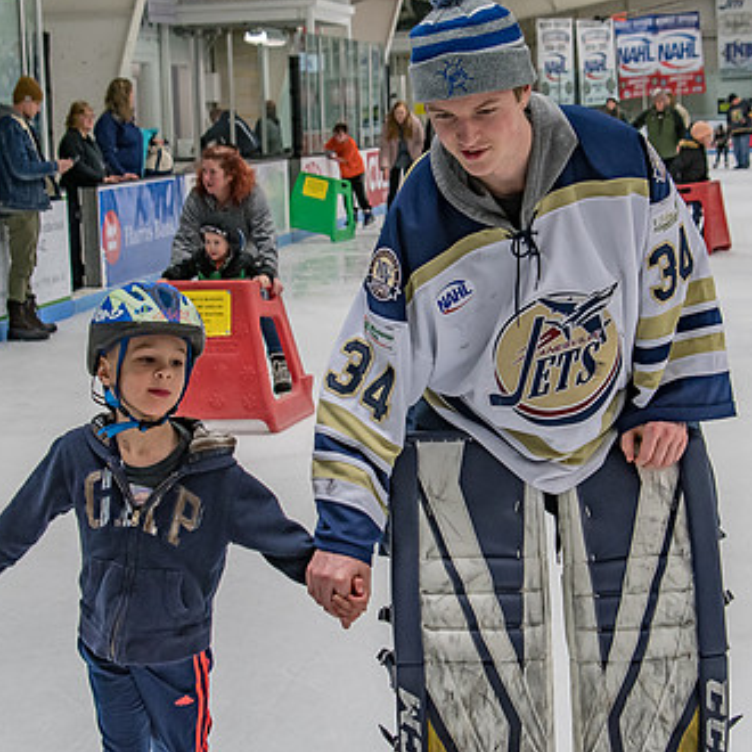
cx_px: 459
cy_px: 366
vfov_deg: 24.3
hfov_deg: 24.3
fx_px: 1745
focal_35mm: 71
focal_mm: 28
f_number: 4
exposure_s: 1/250
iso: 450
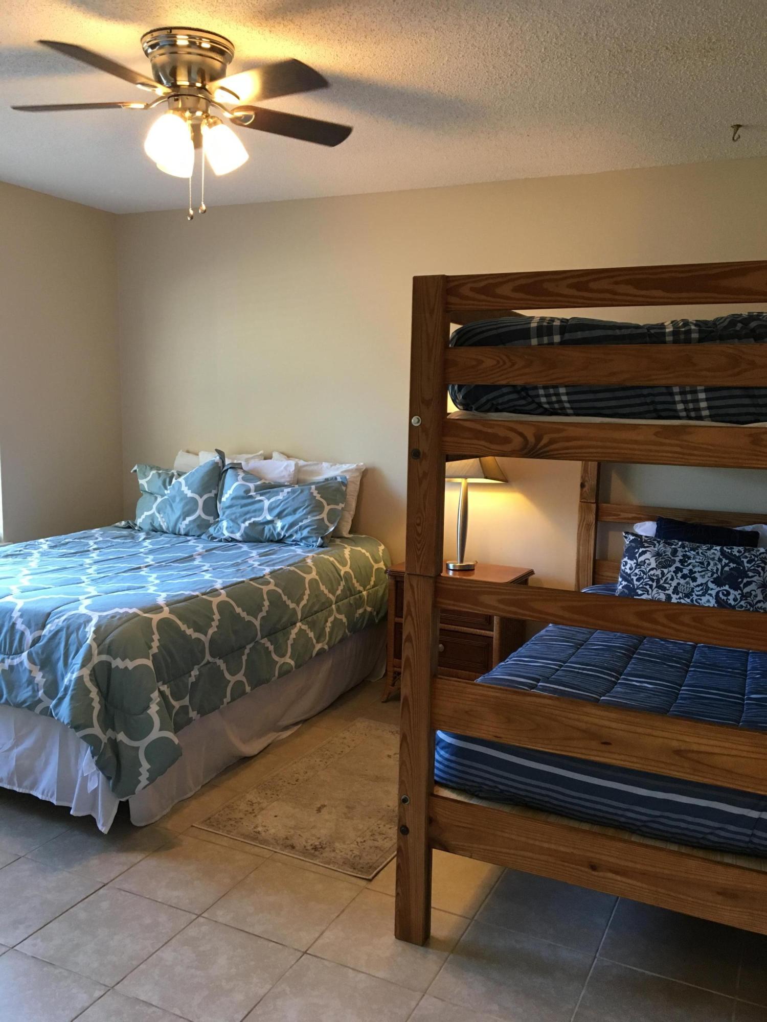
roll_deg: -0.3
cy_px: 511
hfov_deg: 48.2
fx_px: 857
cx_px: 384
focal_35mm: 29
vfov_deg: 61.7
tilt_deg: -7.2
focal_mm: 4.15
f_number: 2.2
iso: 125
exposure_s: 1/30
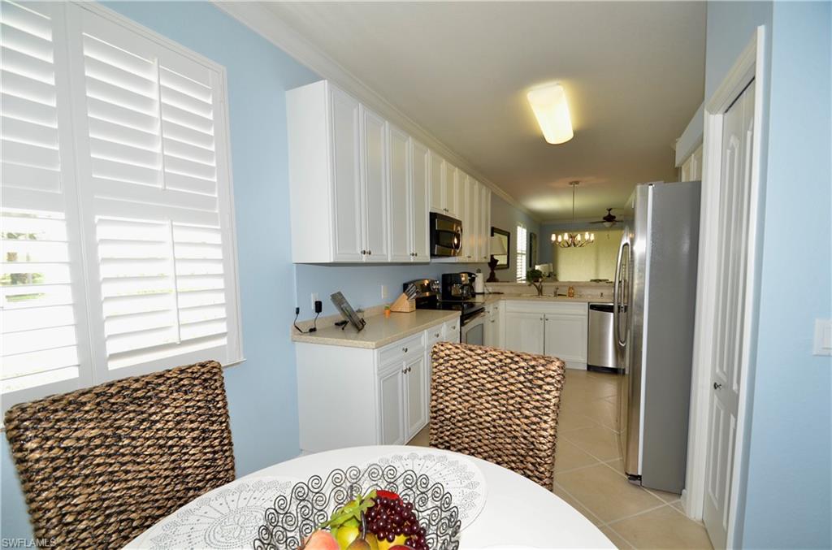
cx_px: 416
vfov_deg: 77.0
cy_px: 275
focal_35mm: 15
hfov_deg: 100.5
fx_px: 346
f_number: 5.6
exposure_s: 1/60
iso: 400
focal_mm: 10
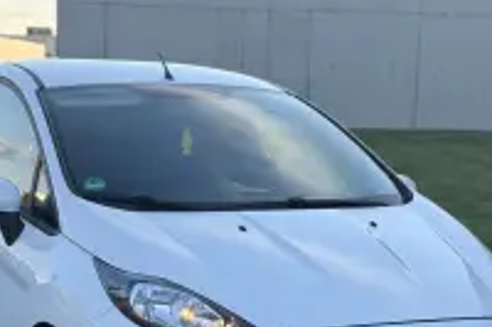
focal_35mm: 90
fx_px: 1229
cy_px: 283
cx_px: 207
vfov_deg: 15.0
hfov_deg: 22.6
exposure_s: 1/1377
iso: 80
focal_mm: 6.76
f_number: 1.78
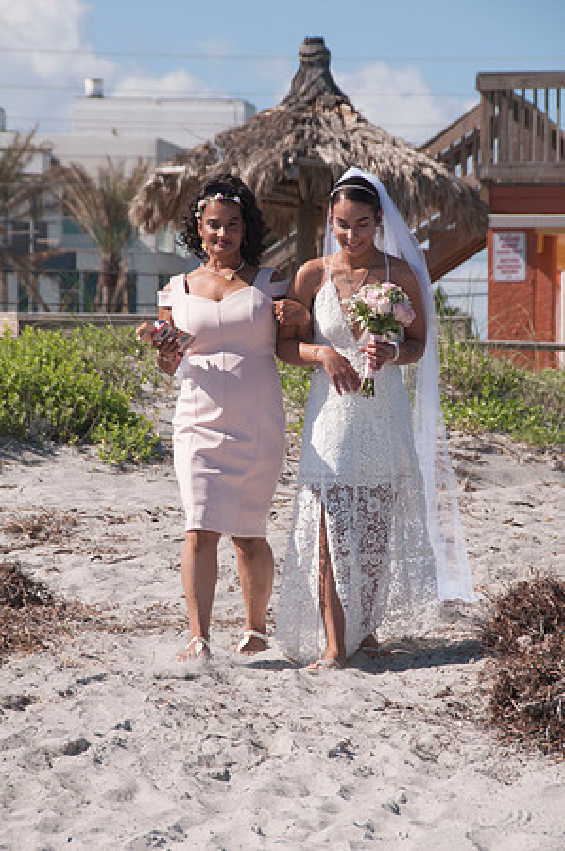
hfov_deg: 6.1
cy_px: 426
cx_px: 282
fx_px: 5309
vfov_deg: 9.2
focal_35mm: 225
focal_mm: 150
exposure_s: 1/250
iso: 100
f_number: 11
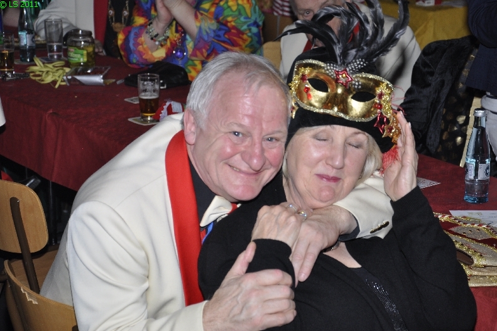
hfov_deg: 20.4
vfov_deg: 13.7
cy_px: 166
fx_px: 1380
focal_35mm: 100
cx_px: 251
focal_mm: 66
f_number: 5.3
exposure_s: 1/60
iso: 400
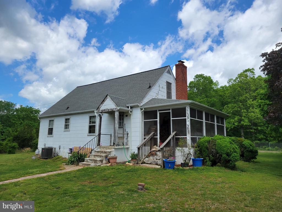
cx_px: 141
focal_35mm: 26
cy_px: 106
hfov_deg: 67.3
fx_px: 212
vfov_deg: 53.1
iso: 40
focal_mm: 5.4
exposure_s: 1/2628
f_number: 1.8
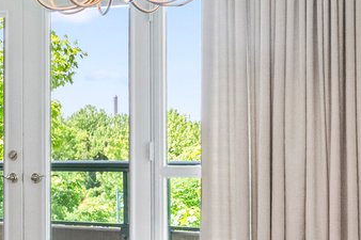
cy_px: 140
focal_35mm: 97
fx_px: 972
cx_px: -268
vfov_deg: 14.1
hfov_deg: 17.5
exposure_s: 1/30
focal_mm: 16
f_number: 7.1
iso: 6400
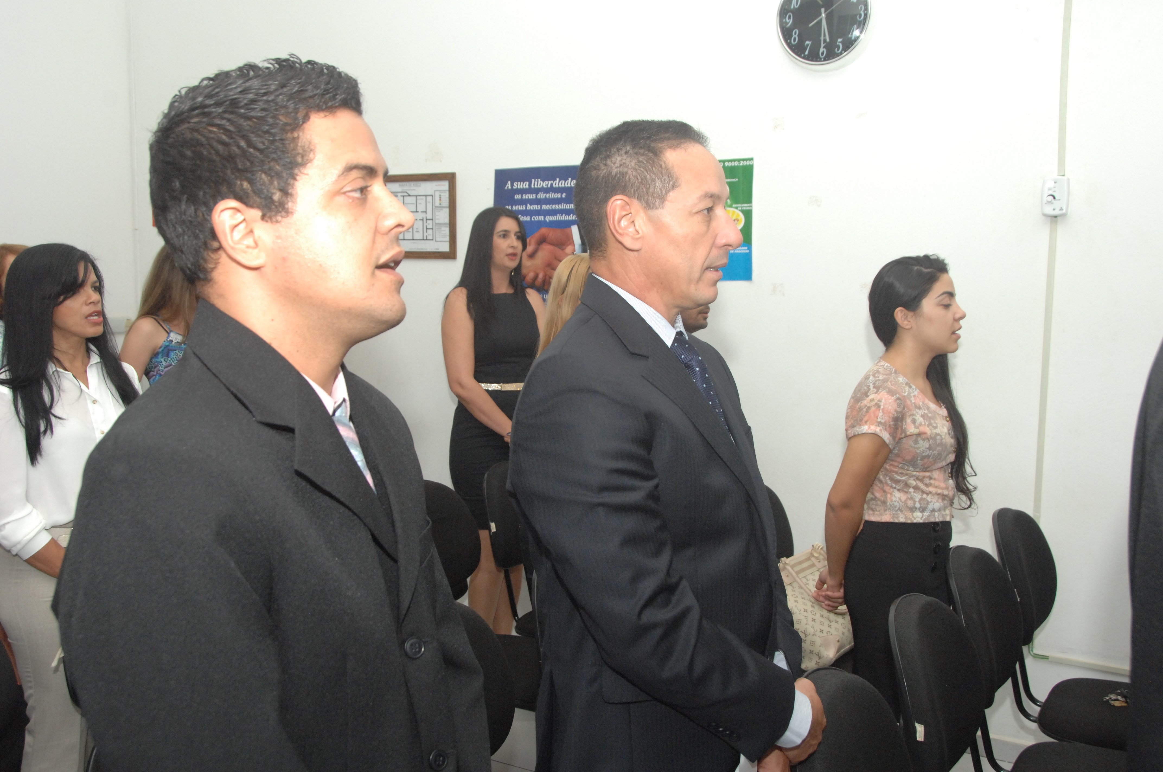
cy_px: 386
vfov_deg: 39.9
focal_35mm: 33
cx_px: 582
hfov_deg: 57.3
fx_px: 1065
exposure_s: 1/125
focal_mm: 22
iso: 800
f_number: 7.1
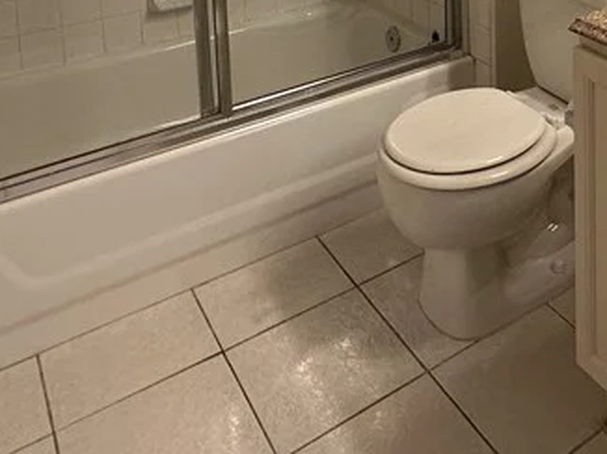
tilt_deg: -6.6
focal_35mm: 44
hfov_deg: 41.0
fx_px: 771
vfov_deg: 26.5
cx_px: 493
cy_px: -171
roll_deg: +0.8
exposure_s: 1/120
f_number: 2.2
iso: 160
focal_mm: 2.22
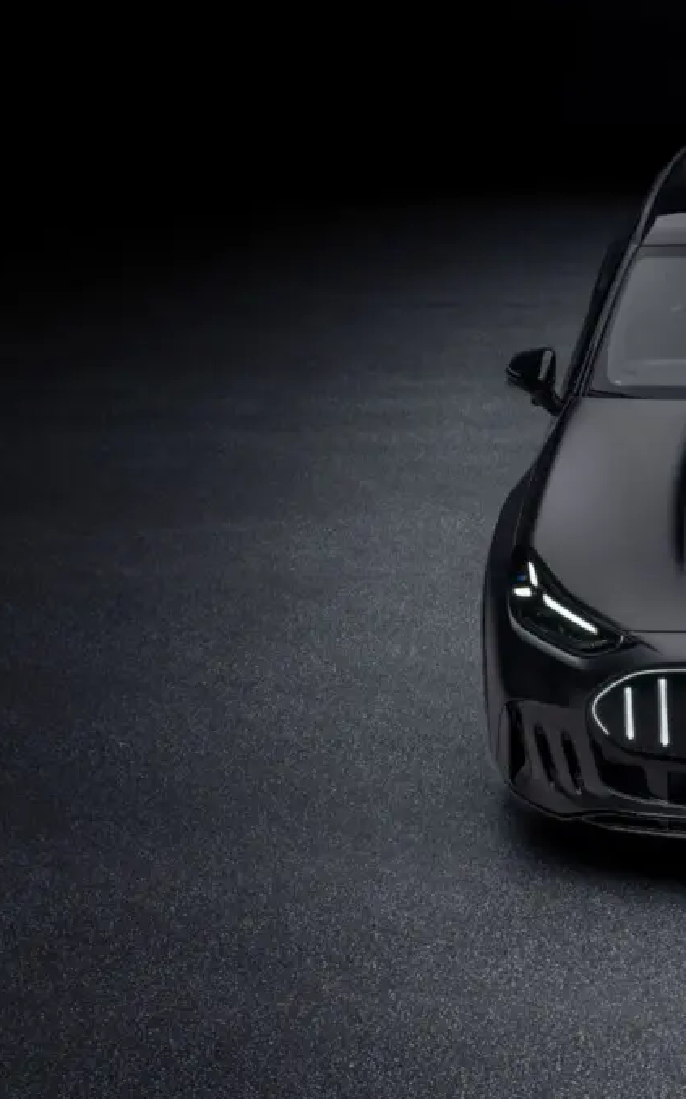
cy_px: 548
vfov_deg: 37.5
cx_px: 796
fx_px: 1616
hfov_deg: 22.3
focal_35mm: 54
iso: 200
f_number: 6.3
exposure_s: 1/20
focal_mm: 35
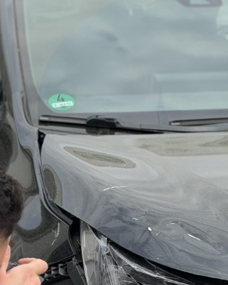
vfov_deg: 12.7
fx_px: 1265
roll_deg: +1.5
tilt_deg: -12.6
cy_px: 274
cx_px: 49
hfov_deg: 10.3
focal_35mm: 150
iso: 80
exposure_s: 1/2762
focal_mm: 6.76
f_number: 1.78
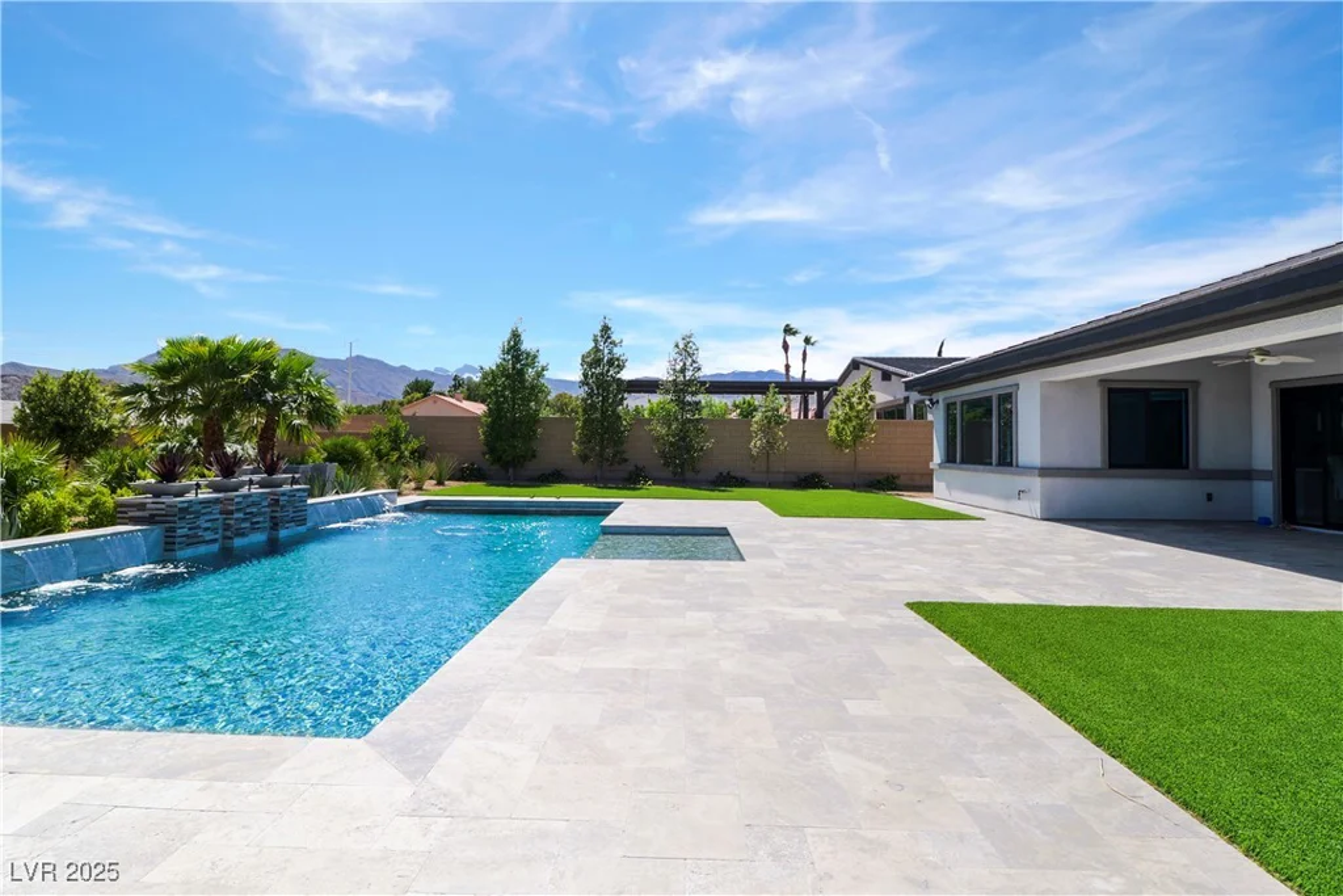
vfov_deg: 67.4
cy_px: 448
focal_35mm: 18
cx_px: 672
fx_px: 672
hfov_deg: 90.0
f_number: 14
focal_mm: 12
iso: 100
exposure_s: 1/100
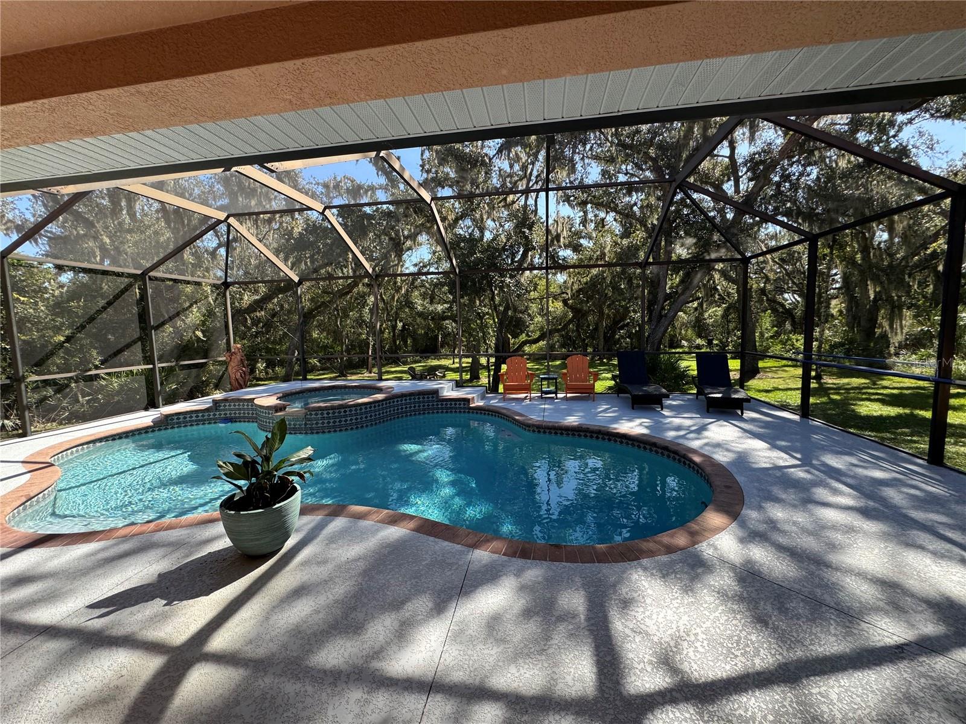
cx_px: 483
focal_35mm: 14
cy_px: 362
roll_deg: +1.1
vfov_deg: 85.7
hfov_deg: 102.1
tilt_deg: -5.9
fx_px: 391
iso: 40
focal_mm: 2.22
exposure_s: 1/229
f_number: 2.2
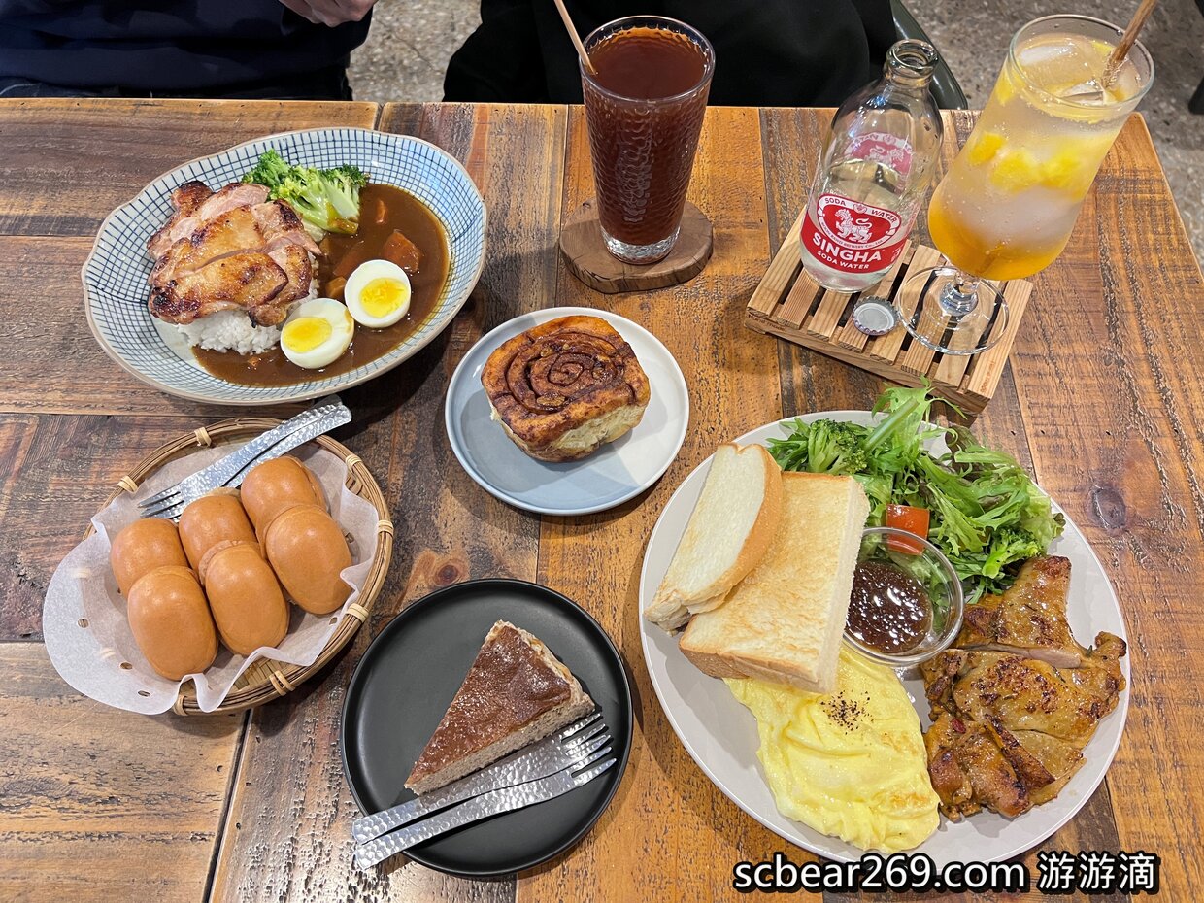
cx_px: 602
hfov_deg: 67.3
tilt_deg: -60.7
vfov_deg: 53.1
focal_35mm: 26
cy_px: 452
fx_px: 904
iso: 400
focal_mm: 5.7
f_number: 1.5
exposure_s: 1/60
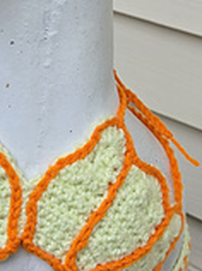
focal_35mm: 93
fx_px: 726
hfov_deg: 15.8
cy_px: 57
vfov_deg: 20.9
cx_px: 119
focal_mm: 5.4
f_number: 1.8
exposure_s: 1/244
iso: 25
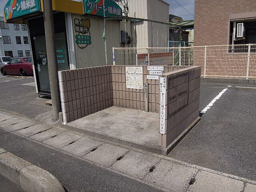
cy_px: 96
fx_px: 207
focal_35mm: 28
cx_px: 128
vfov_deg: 49.7
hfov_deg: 63.4
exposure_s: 1/1600
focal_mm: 5
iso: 160
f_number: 5
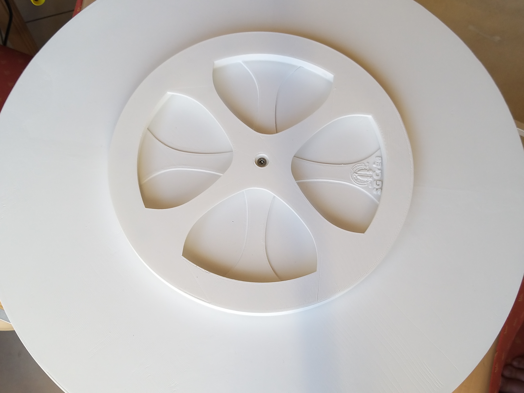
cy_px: 196
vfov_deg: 51.4
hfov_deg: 65.3
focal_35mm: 27
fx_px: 409
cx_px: 262
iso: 64
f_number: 1.7
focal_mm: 3.93
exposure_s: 1/100
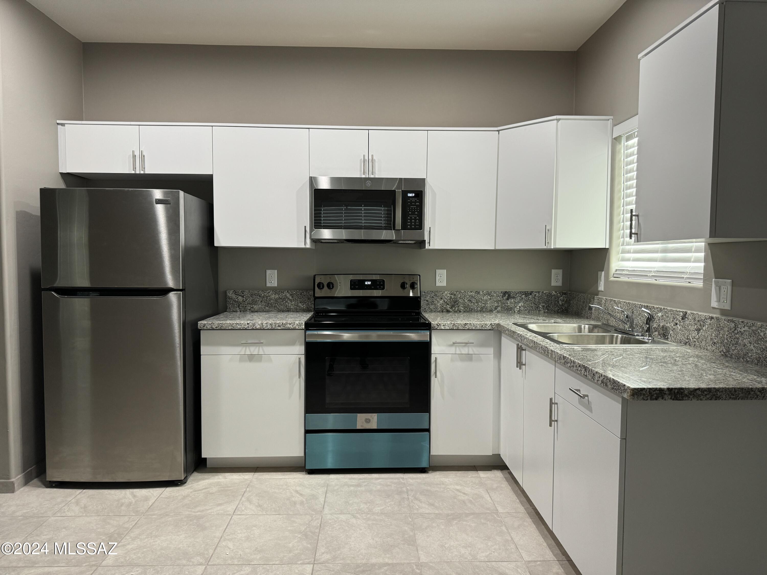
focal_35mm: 24
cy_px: 288
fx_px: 532
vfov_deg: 56.8
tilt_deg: -4.1
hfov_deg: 71.6
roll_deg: -0.3
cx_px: 384
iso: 160
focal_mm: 6.86
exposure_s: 1/60
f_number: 1.78
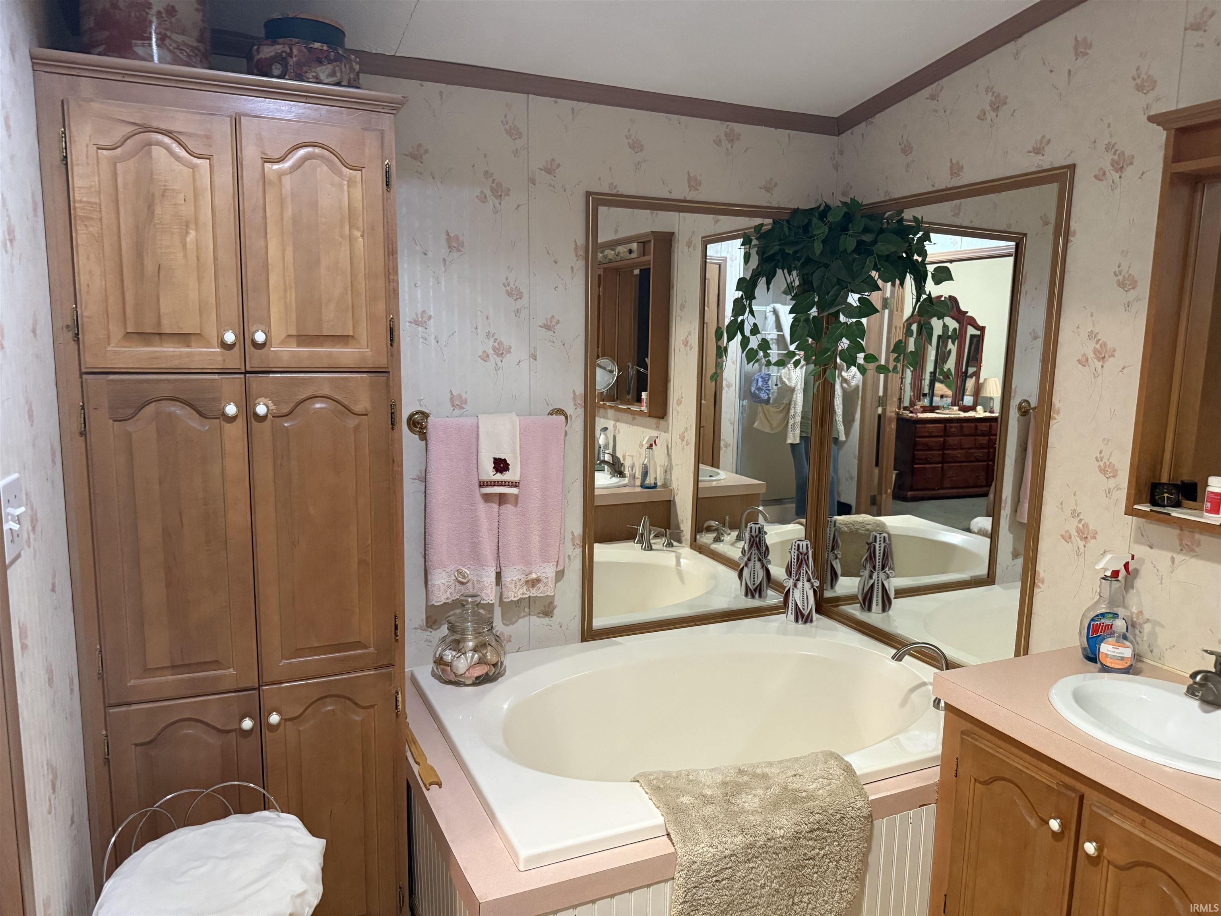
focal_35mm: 24
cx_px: 610
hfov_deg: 71.6
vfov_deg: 56.8
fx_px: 847
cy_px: 458
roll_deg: -1.8
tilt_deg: -8.1
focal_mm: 6.76
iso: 640
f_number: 1.78
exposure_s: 1/60
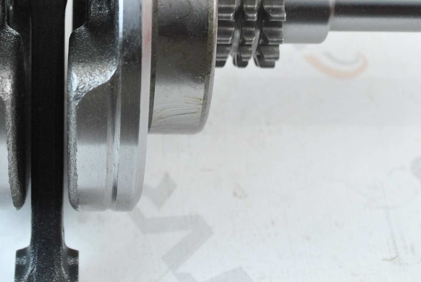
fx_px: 1077
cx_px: 80
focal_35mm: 92
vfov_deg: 14.7
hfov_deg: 21.8
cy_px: 13
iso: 200
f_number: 5
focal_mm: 22
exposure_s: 1/25
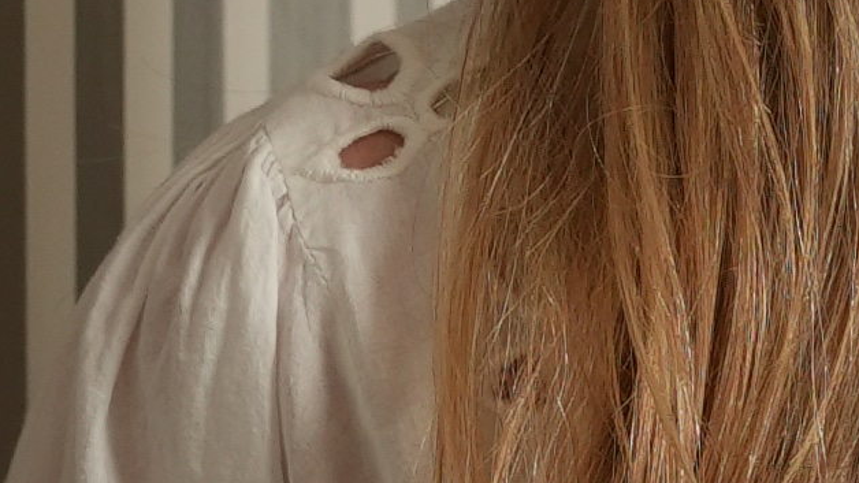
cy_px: 364
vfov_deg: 1.8
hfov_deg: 3.2
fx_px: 15235
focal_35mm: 669
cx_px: 1443
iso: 250
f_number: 5.6
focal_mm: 58.3
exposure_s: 1/100
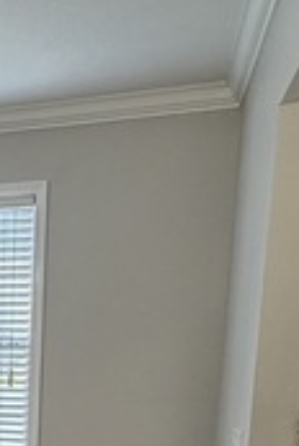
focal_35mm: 56
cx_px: -94
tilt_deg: -8.9
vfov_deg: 32.0
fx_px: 695
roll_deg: -0.1
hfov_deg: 21.8
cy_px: 474
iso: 320
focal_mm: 2.22
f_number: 2.2
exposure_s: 1/120
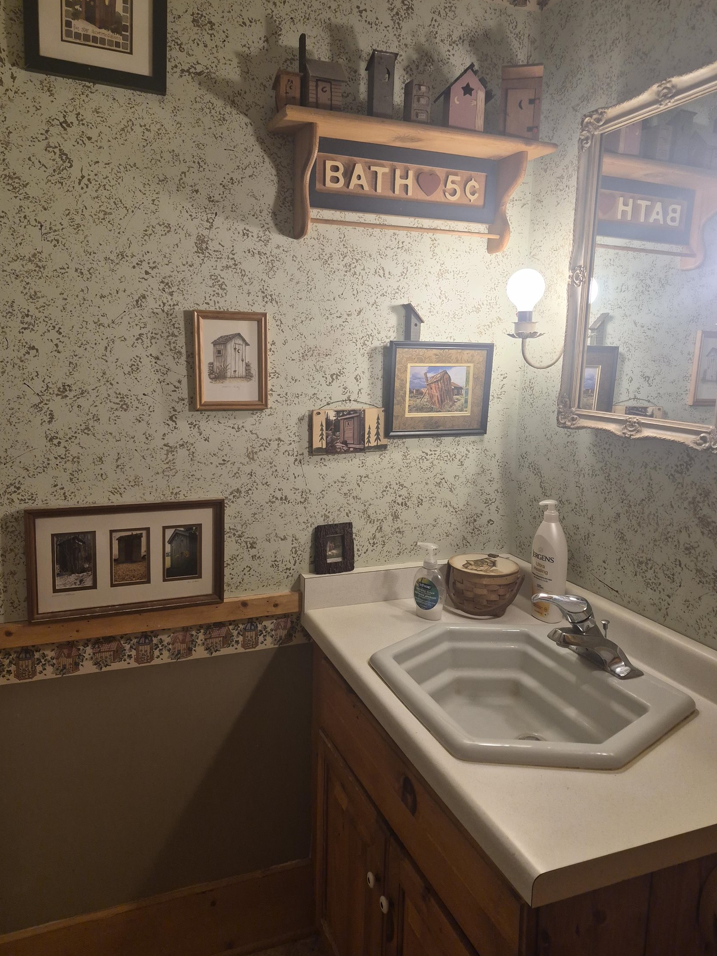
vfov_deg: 71.6
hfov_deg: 56.8
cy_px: 461
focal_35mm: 24
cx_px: 357
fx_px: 663
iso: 160
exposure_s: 1/120
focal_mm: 5.4
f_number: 1.8
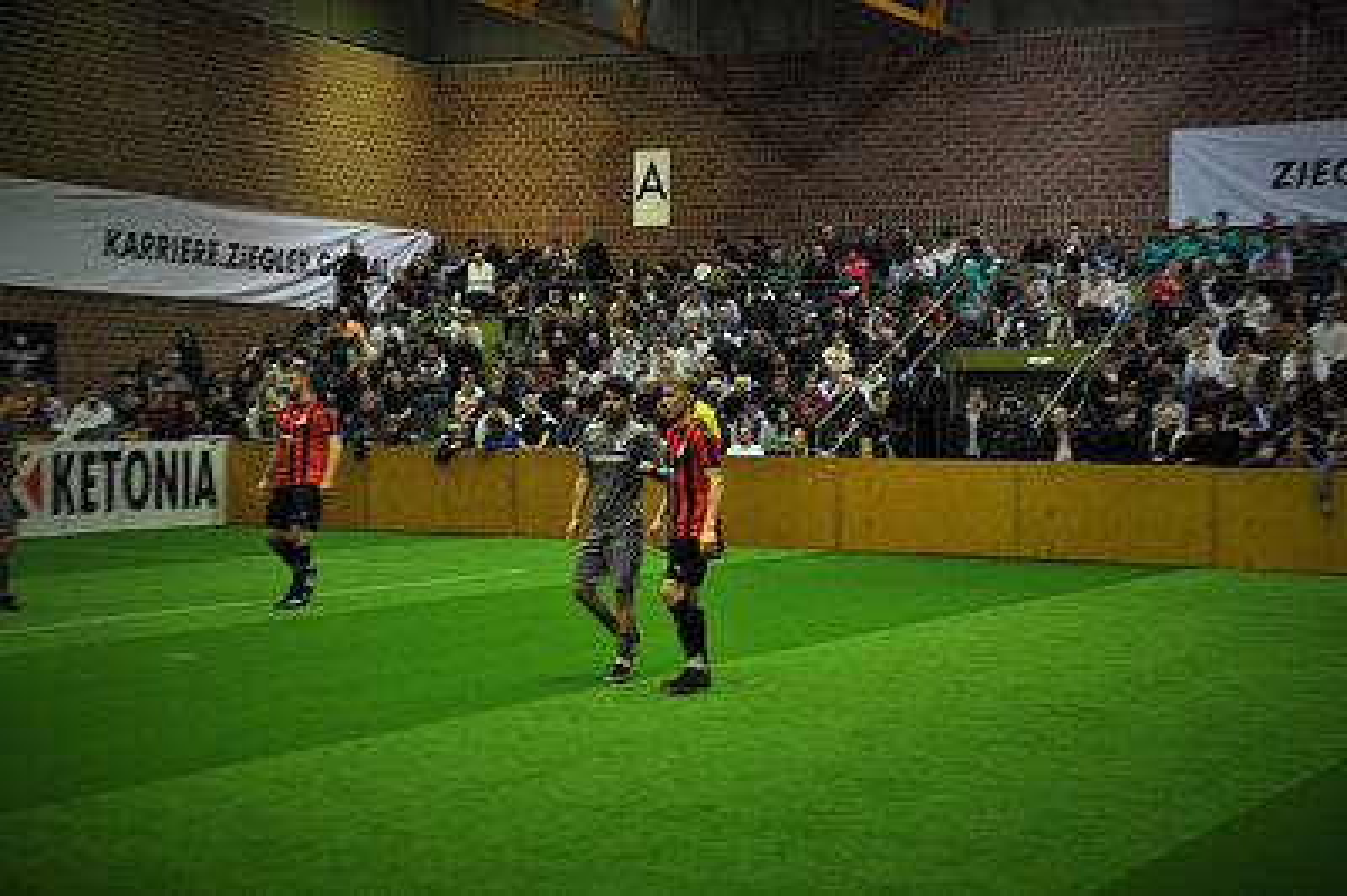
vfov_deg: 20.1
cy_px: 448
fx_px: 2523
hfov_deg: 29.9
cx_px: 674
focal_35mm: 68
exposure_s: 1/30
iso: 1600
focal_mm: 45
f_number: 4.8
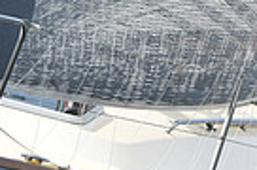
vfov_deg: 1.6
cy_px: 154
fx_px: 6097
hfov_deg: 2.4
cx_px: 74
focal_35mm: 856
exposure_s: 1/1250
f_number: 6.3
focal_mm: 200
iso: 320
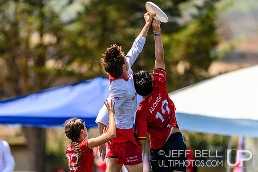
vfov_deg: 2.6
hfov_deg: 4.0
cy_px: 112
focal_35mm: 521
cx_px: 119
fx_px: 3733
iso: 100
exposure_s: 1/1250
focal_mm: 400
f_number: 3.2
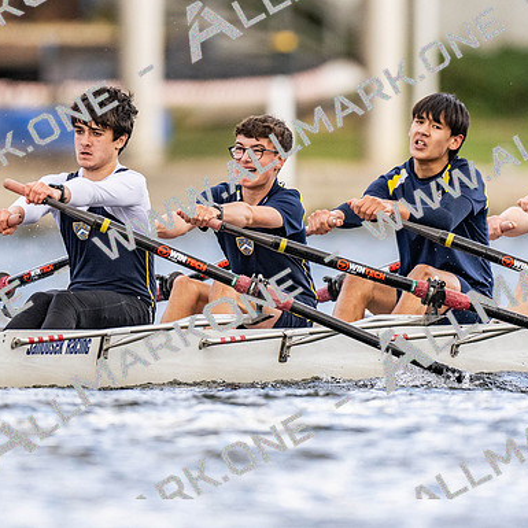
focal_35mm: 1154
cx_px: 262
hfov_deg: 1.5
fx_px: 19914
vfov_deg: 1.5
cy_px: 264
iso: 800
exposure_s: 1/2500
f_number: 4
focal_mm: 600
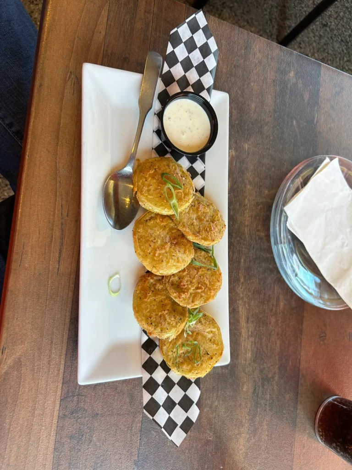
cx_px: 176
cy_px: 235
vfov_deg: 67.3
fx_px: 353
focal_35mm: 26
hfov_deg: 53.1
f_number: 1.5
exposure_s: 1/120
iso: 80
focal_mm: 5.7
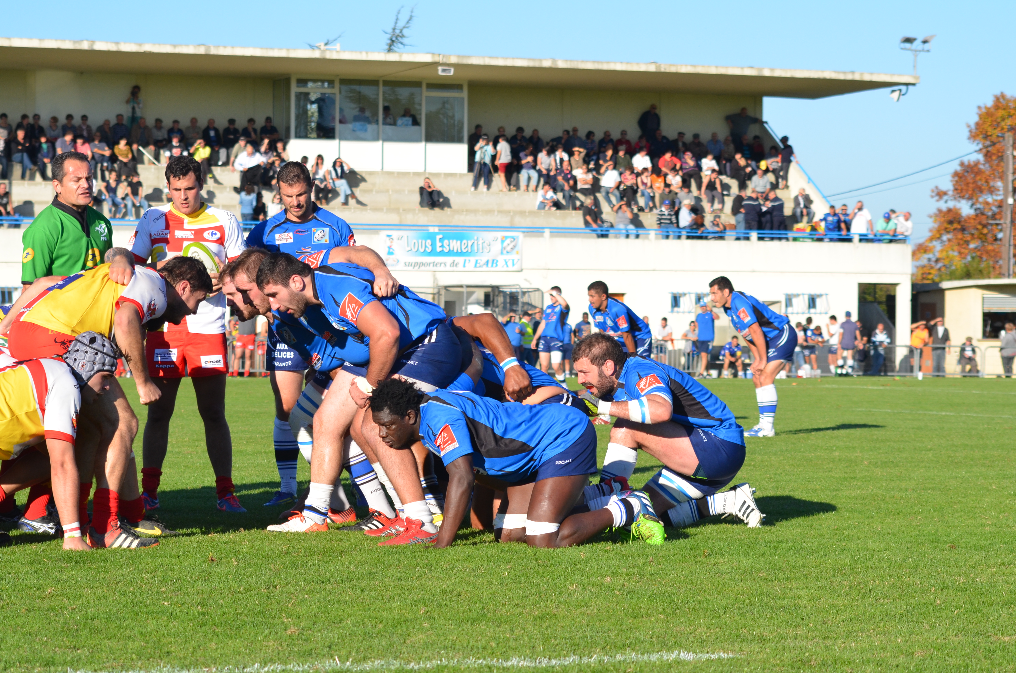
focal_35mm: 105
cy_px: 336
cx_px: 508
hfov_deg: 19.5
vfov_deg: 13.0
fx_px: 2957
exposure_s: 1/1600
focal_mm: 70
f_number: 6.3
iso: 400
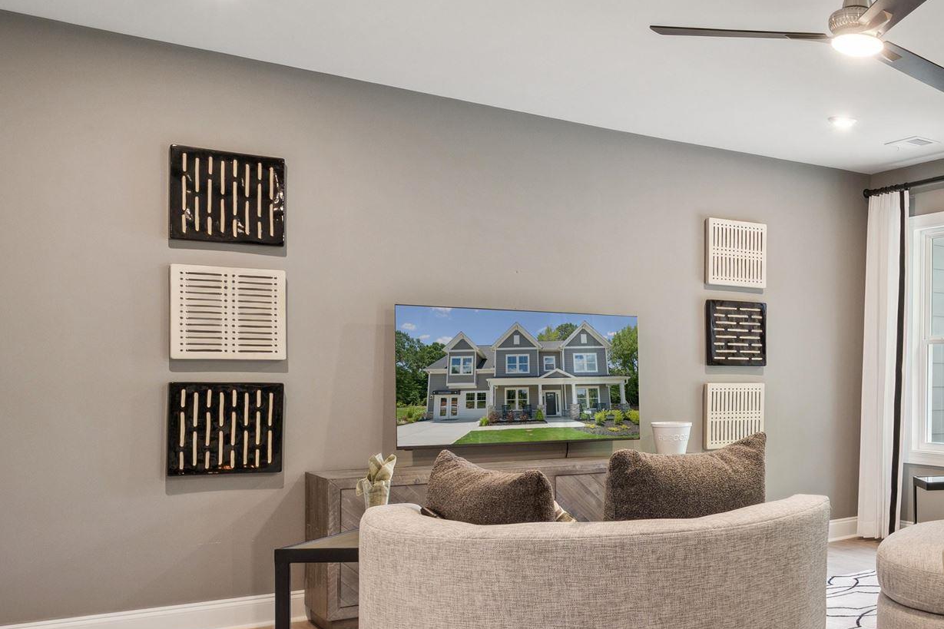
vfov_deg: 37.6
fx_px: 918
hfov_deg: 44.9
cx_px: 971
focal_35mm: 35
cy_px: 391
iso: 160
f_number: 7.1
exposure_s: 1/10
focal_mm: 14
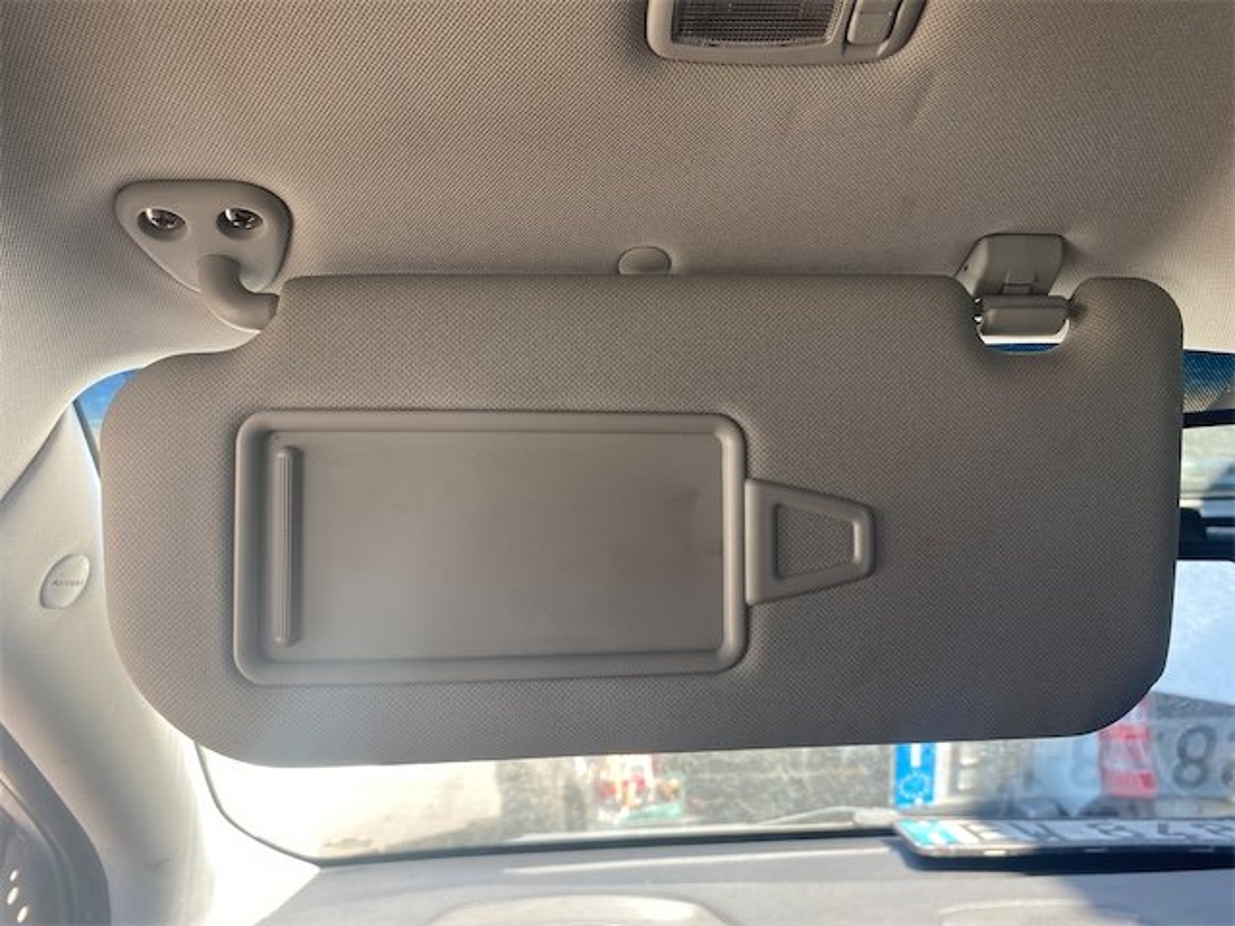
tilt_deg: +8.5
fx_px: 928
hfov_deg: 67.3
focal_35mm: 26
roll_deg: +2.5
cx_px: 618
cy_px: 463
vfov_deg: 53.1
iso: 64
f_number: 1.8
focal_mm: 4.25
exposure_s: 1/122
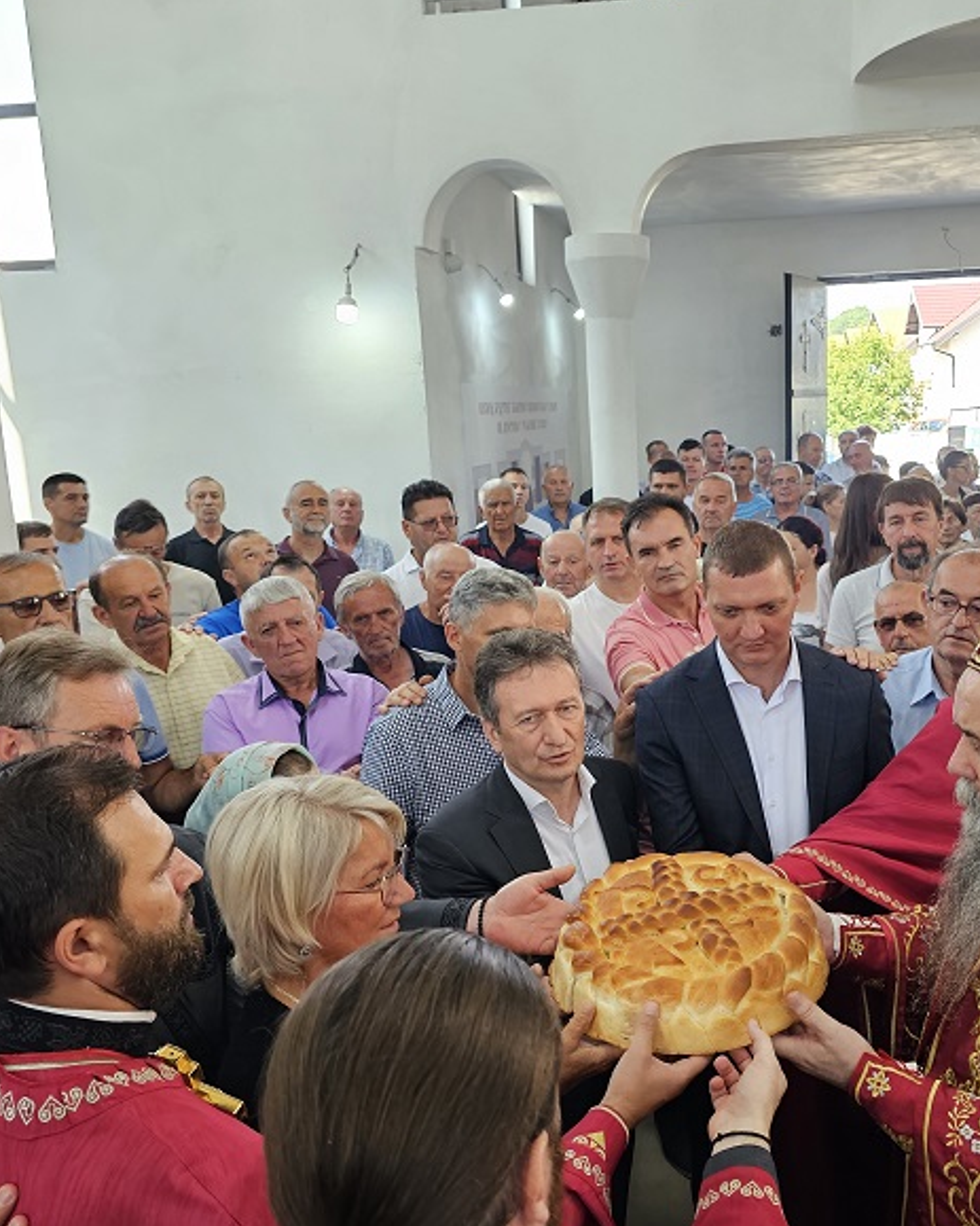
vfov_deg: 57.2
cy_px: 612
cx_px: 665
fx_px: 1124
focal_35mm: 31
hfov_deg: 46.3
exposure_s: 1/100
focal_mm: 6.3
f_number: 1.7
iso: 125
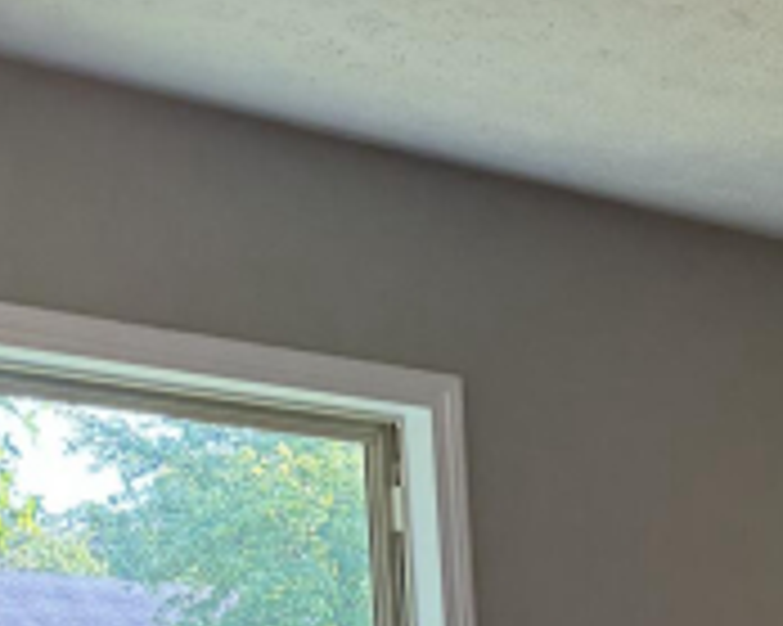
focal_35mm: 90
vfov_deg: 14.3
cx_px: 1098
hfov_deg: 19.2
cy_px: 1254
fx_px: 2084
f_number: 1.78
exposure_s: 1/120
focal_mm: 6.76
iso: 160
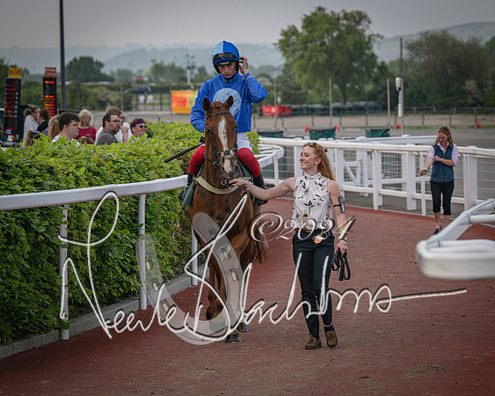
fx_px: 2471
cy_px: 145
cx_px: 323
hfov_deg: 11.4
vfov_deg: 9.1
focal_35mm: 169
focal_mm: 115
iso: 400
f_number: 4
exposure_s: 1/1600
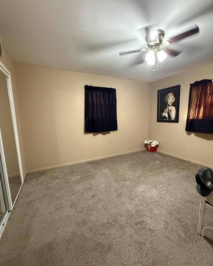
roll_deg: +0.8
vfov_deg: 96.8
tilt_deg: -7.4
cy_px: 132
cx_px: 109
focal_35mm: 15
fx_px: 118
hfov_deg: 84.0
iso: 1000
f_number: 2.2
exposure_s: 1/60
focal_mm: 2.22
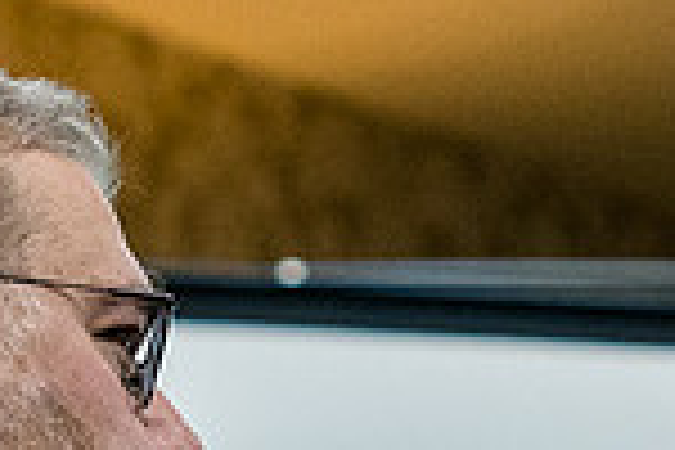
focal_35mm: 407
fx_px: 7631
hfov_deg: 5.1
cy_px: 853
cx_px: 562
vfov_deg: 3.4
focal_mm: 70
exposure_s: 1/250
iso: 3200
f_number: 3.5
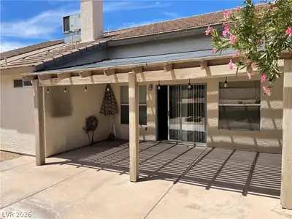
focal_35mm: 26
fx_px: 219
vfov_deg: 53.1
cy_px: 110
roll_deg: +1.1
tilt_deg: -1.2
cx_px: 146
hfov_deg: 67.3
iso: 32
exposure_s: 1/2660
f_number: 1.6
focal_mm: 5.1
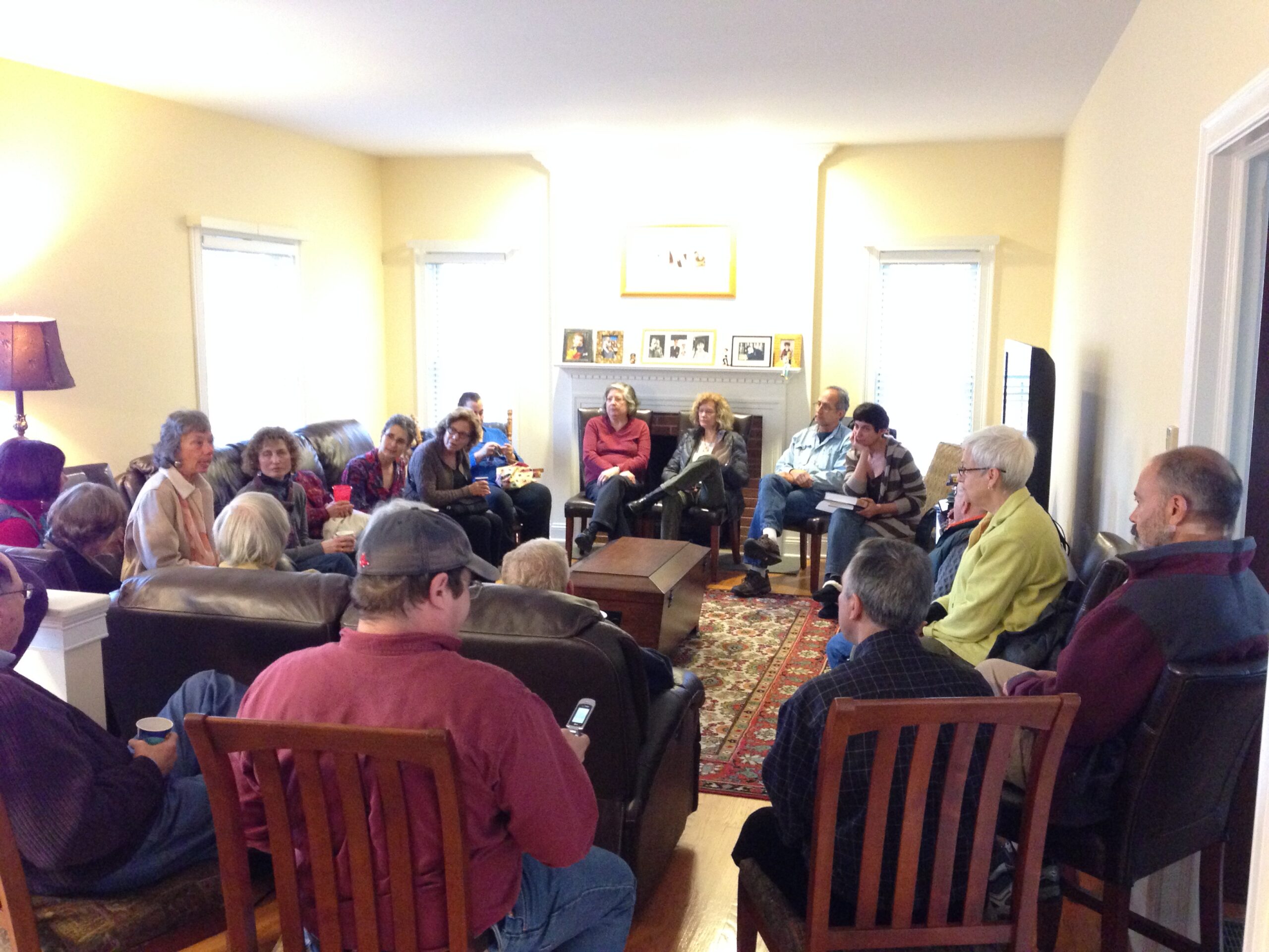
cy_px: 476
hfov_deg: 55.4
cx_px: 634
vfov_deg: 42.9
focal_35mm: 33
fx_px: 1210
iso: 500
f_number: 2.4
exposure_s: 1/15
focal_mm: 4.12
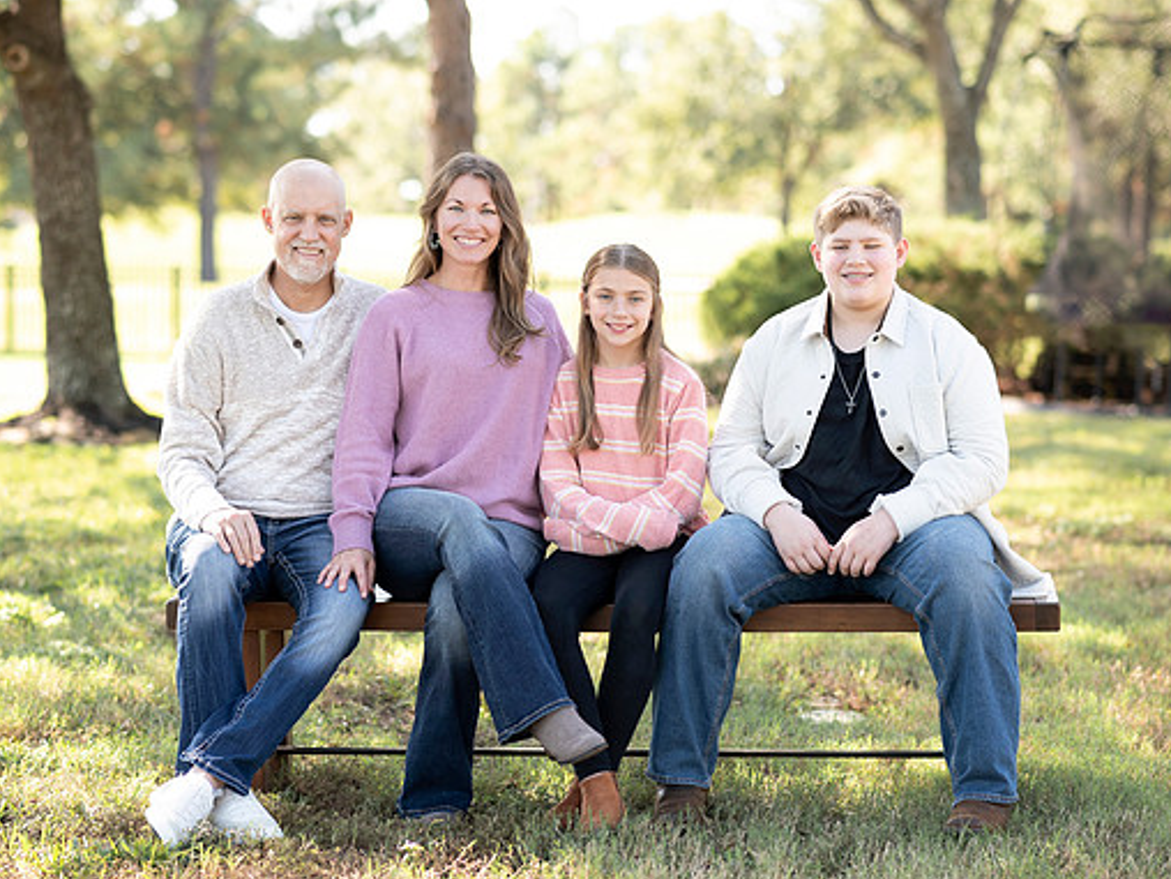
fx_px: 3281
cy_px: 441
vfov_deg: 15.2
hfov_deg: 20.2
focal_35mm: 97
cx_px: 602
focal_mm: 85
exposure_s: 1/800
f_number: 2.5
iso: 320
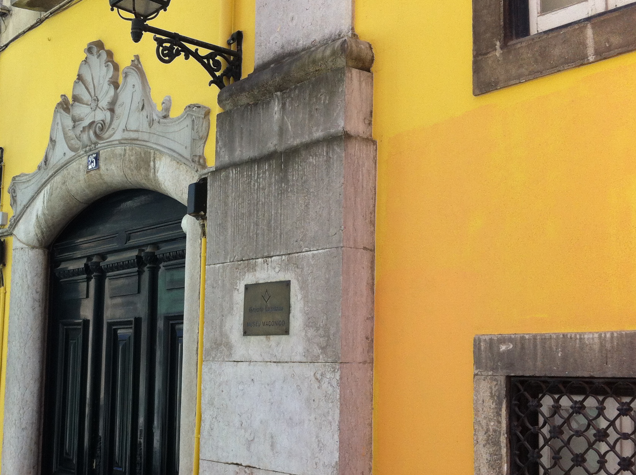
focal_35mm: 54
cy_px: 263
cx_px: 207
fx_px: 991
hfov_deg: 35.2
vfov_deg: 27.0
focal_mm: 3.85
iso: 80
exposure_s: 1/397
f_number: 2.8
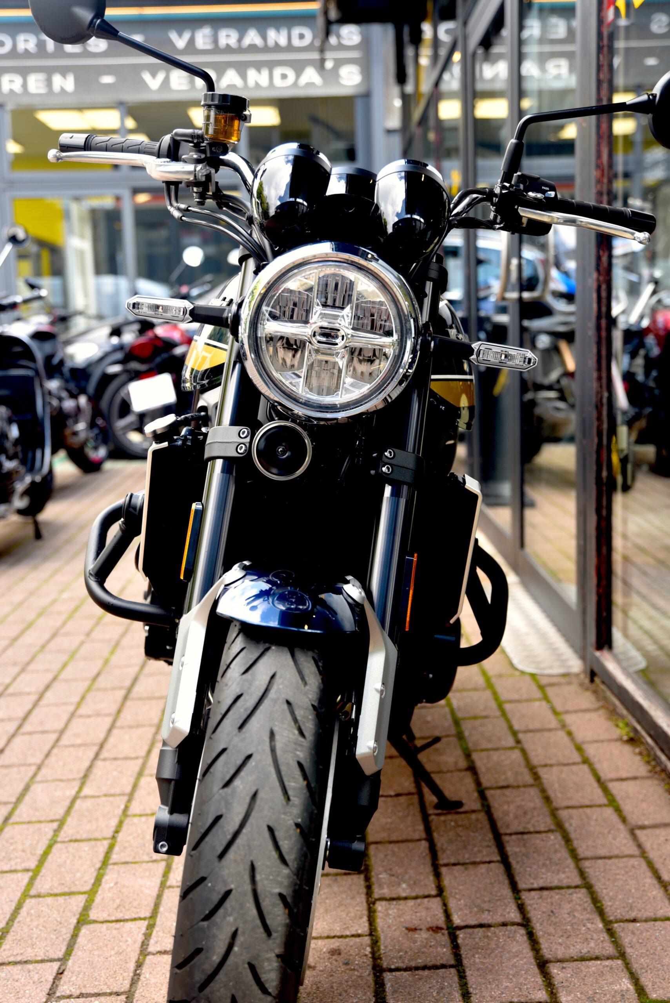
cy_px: 502
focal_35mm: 48
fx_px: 1339
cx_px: 335
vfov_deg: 41.1
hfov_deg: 28.1
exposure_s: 1/60
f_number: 4
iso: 100
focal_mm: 48
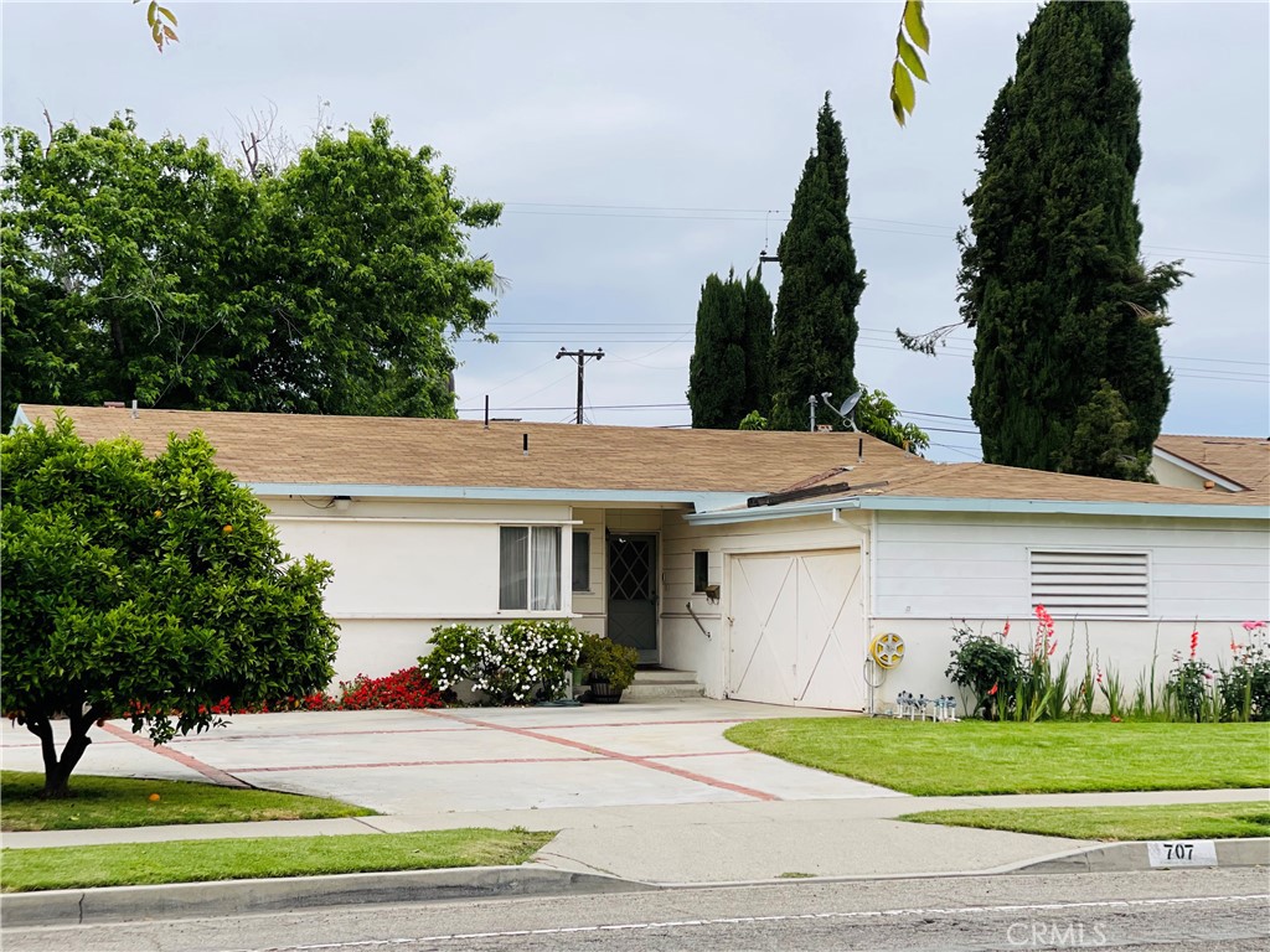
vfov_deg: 22.9
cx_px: 635
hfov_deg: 30.3
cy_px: 476
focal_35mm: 64
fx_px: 2348
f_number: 2.2
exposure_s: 1/1531
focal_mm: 7.5
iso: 32
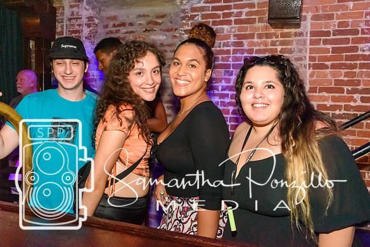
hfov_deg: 57.2
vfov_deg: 40.0
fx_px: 339
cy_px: 124
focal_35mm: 33
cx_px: 185
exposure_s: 1/60
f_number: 3.8
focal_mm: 22
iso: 6400
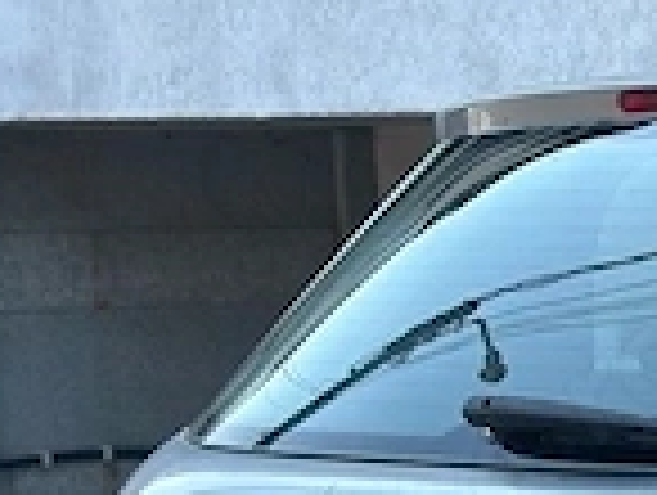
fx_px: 3745
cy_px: 558
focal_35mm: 197
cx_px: 1282
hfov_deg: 9.4
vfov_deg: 7.5
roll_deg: +0.4
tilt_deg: -6.2
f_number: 1.78
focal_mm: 6.86
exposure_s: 1/1030
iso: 80
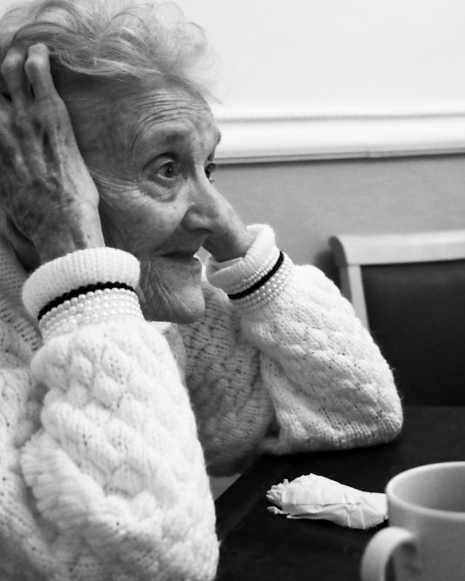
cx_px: 306
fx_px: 1135
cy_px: 294
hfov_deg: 23.1
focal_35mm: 66
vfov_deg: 28.7
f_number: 4
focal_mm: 30.63
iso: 3200
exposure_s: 1/30
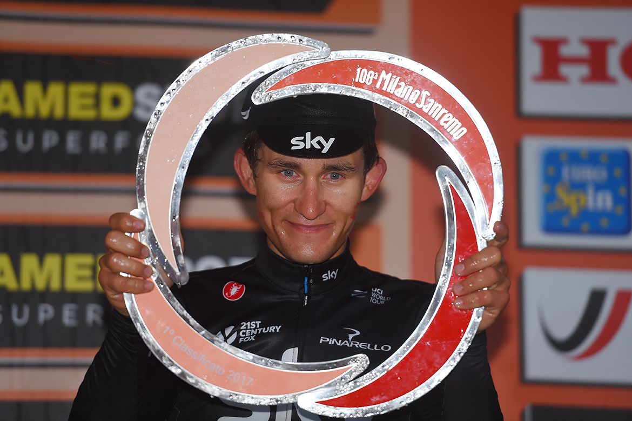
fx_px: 3509
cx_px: 316
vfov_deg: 6.9
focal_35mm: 200
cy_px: 210
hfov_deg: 10.3
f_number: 2.8
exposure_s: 1/640
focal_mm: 200
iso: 640
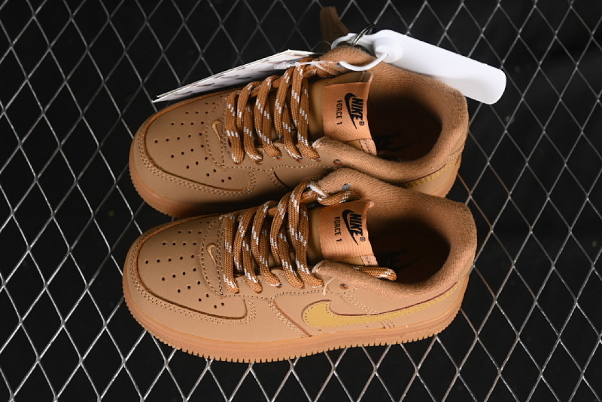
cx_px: 301
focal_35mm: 75
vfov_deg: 18.2
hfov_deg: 27.0
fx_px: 1254
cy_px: 201
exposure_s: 1/60
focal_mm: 50
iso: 160
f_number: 6.3
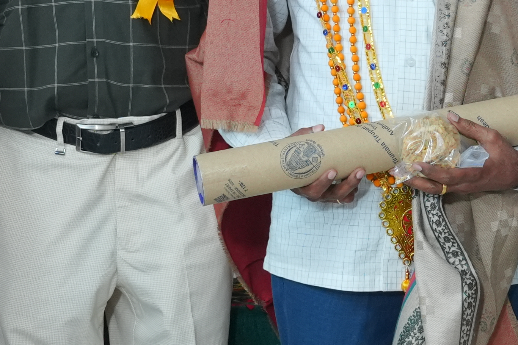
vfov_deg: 8.2
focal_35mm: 167
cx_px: 455
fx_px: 2403
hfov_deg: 12.2
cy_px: 119
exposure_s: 1/160
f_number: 4
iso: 800
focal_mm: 24
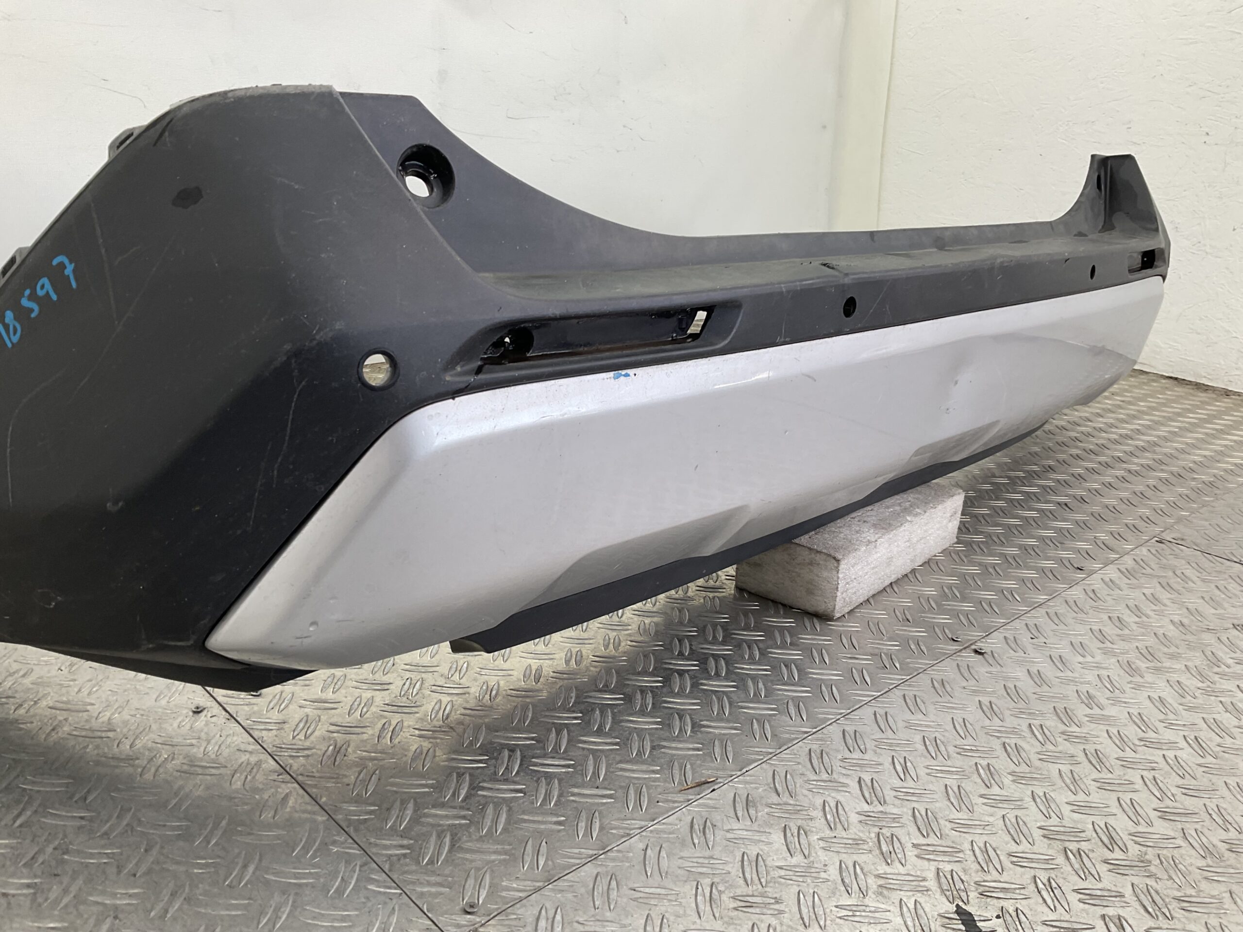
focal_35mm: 29
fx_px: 1041
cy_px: 466
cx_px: 622
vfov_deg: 48.2
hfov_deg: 61.7
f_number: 1.8
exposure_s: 1/100
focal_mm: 3
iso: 20
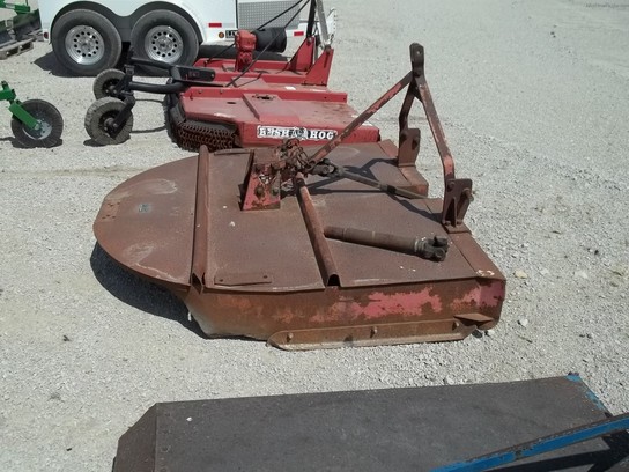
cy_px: 236
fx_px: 600
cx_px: 314
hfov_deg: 55.4
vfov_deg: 42.9
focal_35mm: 33
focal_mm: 5.9
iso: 64
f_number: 8
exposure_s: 1/320
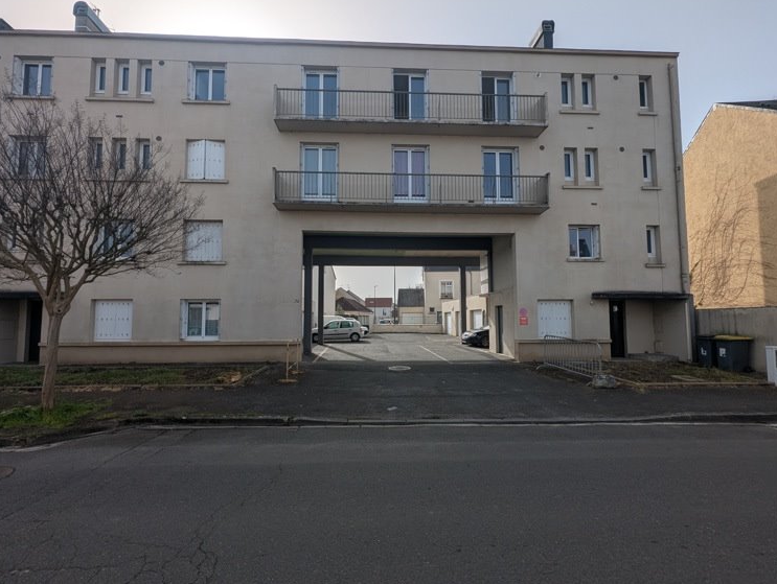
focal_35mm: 14
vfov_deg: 85.8
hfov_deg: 102.0
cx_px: 381
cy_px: 300
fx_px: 315
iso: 45
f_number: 2.2
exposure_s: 1/4219
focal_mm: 1.95
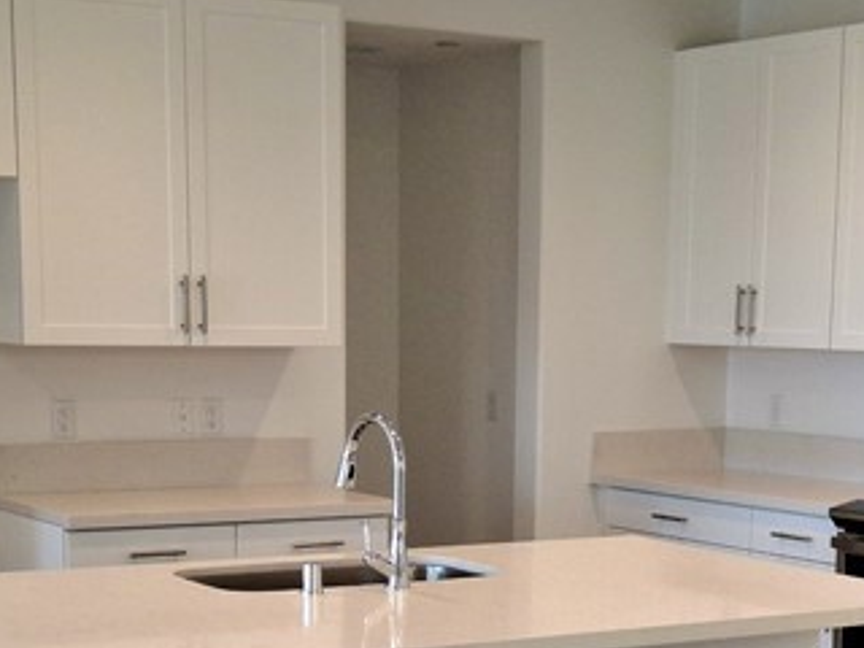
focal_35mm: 80
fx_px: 1997
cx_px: 510
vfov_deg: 18.1
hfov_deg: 24.4
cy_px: 583
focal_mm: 4.69
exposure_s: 1/120
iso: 80
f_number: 1.8
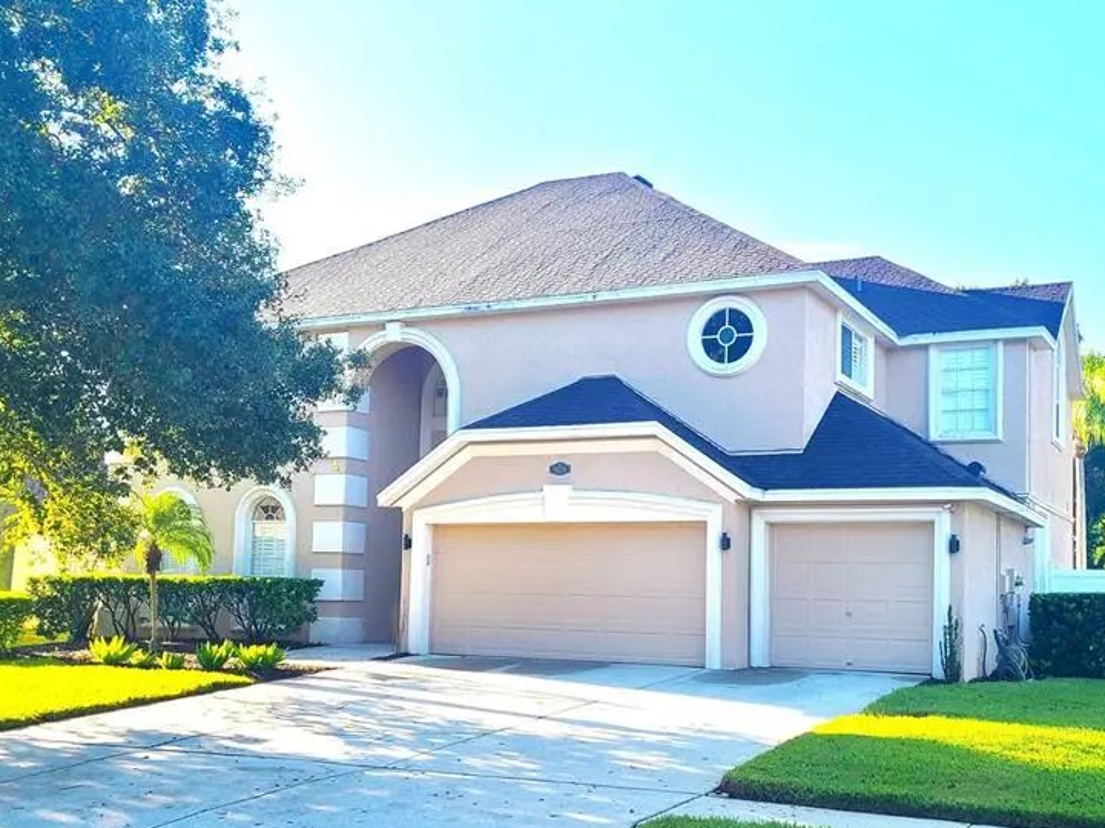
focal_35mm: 37
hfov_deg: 50.0
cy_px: 528
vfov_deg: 38.3
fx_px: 1180
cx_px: 632
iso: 40
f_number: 1.8
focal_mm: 5.4
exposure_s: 1/799
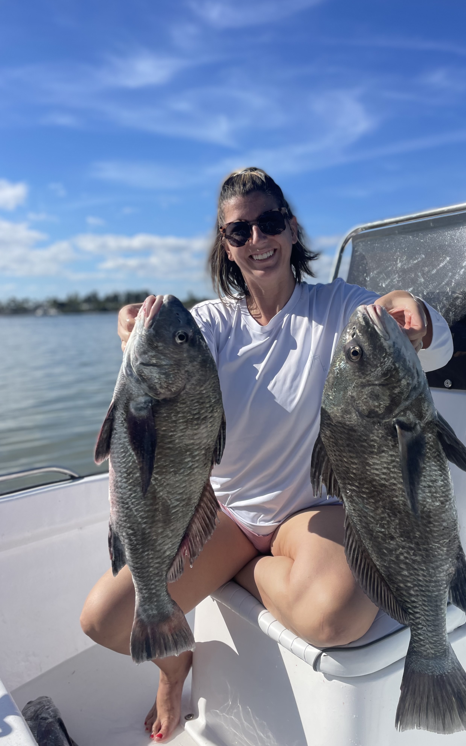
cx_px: 278
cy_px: 370
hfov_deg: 44.3
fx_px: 569
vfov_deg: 66.5
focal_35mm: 28
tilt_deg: -6.0
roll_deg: +2.8
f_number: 1.6
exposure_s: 1/5814
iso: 50
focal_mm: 4.2
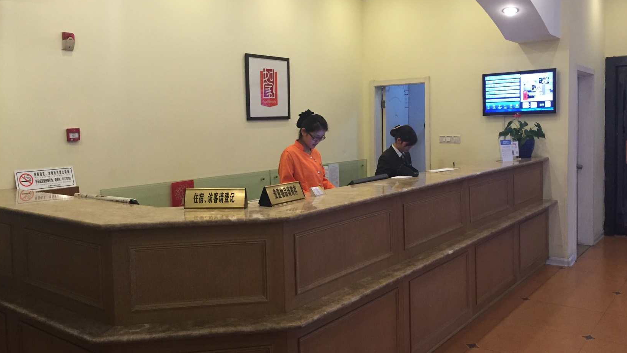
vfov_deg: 36.6
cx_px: 313
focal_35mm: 32
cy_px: 155
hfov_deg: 61.0
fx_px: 532
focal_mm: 4.15
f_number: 2.2
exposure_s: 1/33
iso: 200
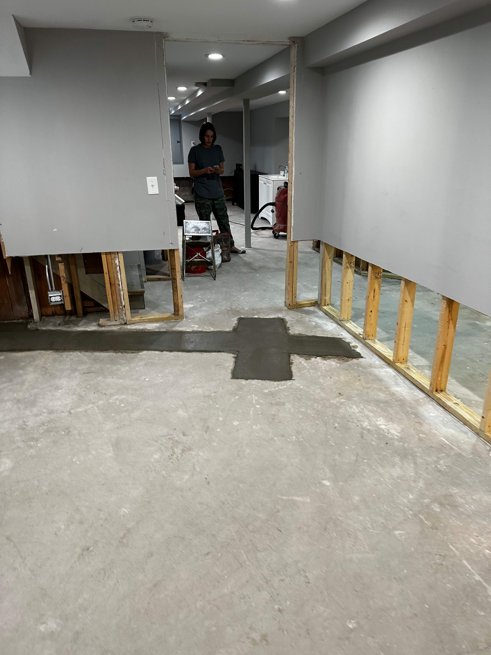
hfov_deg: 56.8
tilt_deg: -17.7
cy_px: 328
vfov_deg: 71.6
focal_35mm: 24
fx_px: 454
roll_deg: +3.4
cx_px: 246
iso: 160
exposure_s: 1/62
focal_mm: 6.86
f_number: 1.78
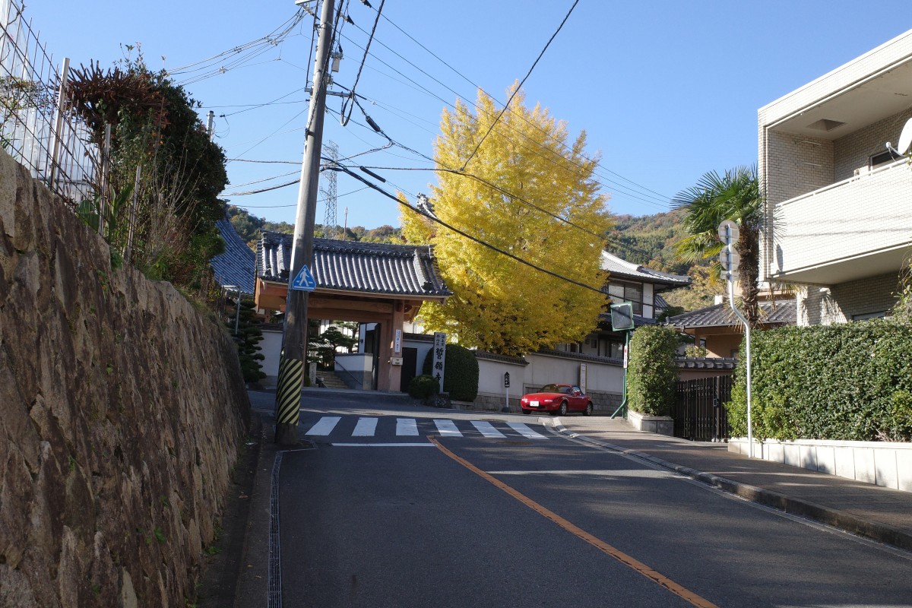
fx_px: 887
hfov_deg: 54.4
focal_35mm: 35
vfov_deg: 37.9
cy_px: 304
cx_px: 456
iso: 640
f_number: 5.6
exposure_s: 1/1000
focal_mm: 18.3
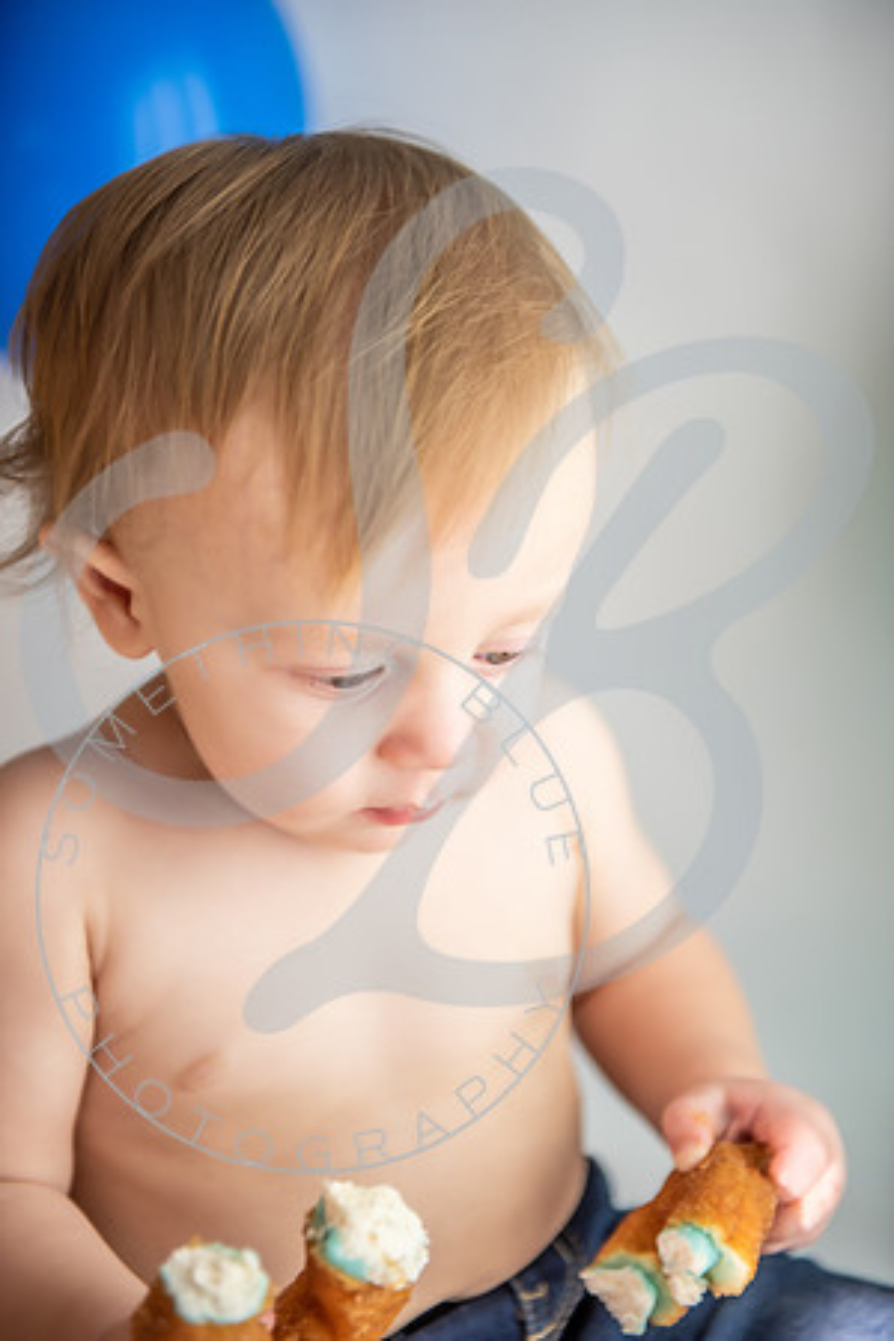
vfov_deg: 28.8
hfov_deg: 19.5
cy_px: 670
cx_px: 447
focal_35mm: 70
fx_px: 2607
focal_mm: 70
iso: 320
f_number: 2.8
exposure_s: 1/200
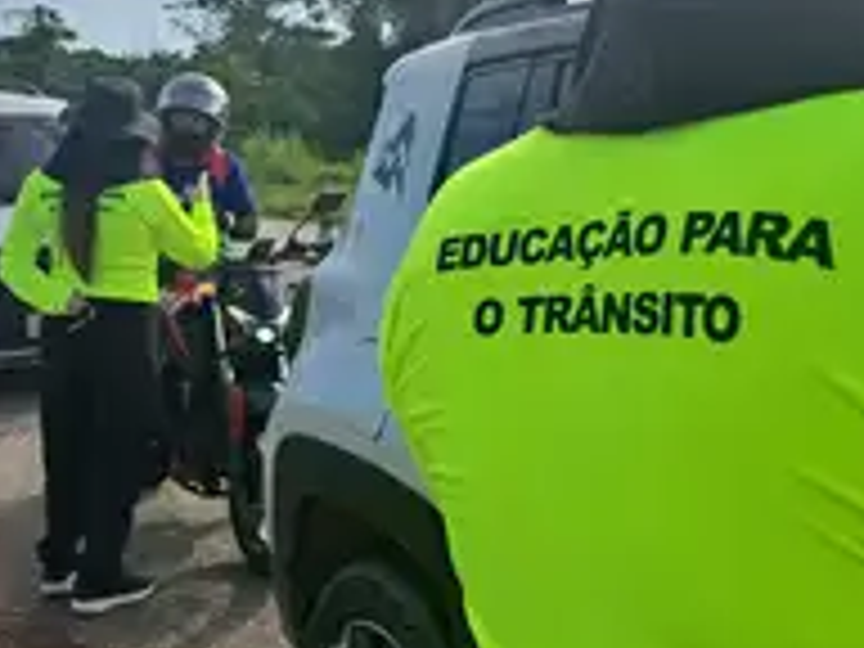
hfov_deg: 38.0
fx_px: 1248
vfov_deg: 29.1
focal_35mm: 50
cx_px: 518
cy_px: 274
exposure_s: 1/2439
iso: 50
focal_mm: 5.23
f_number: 1.8
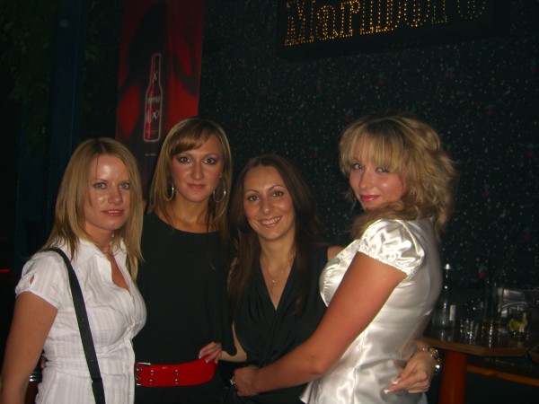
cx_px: 270
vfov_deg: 37.7
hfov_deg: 49.0
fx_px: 592
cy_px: 202
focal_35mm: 38
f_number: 2.8
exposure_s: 1/60
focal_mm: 7.9
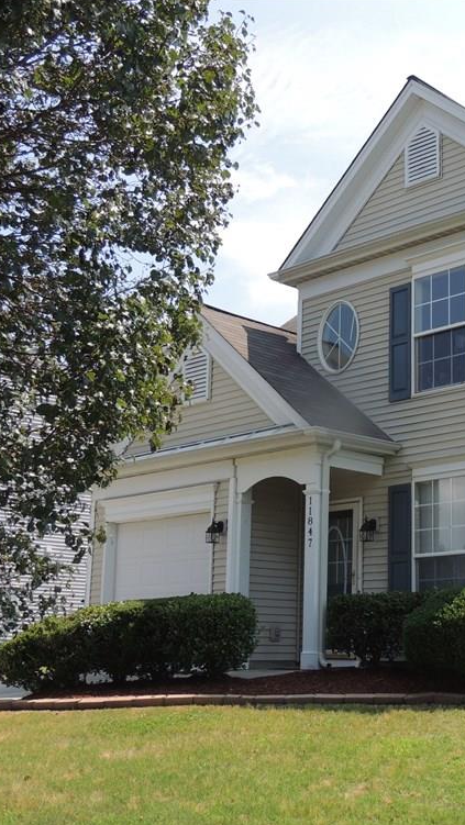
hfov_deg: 23.9
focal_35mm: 49
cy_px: 416
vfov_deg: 42.1
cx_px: 408
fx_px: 1073
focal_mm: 5.8
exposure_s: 1/800
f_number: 3.2
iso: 100
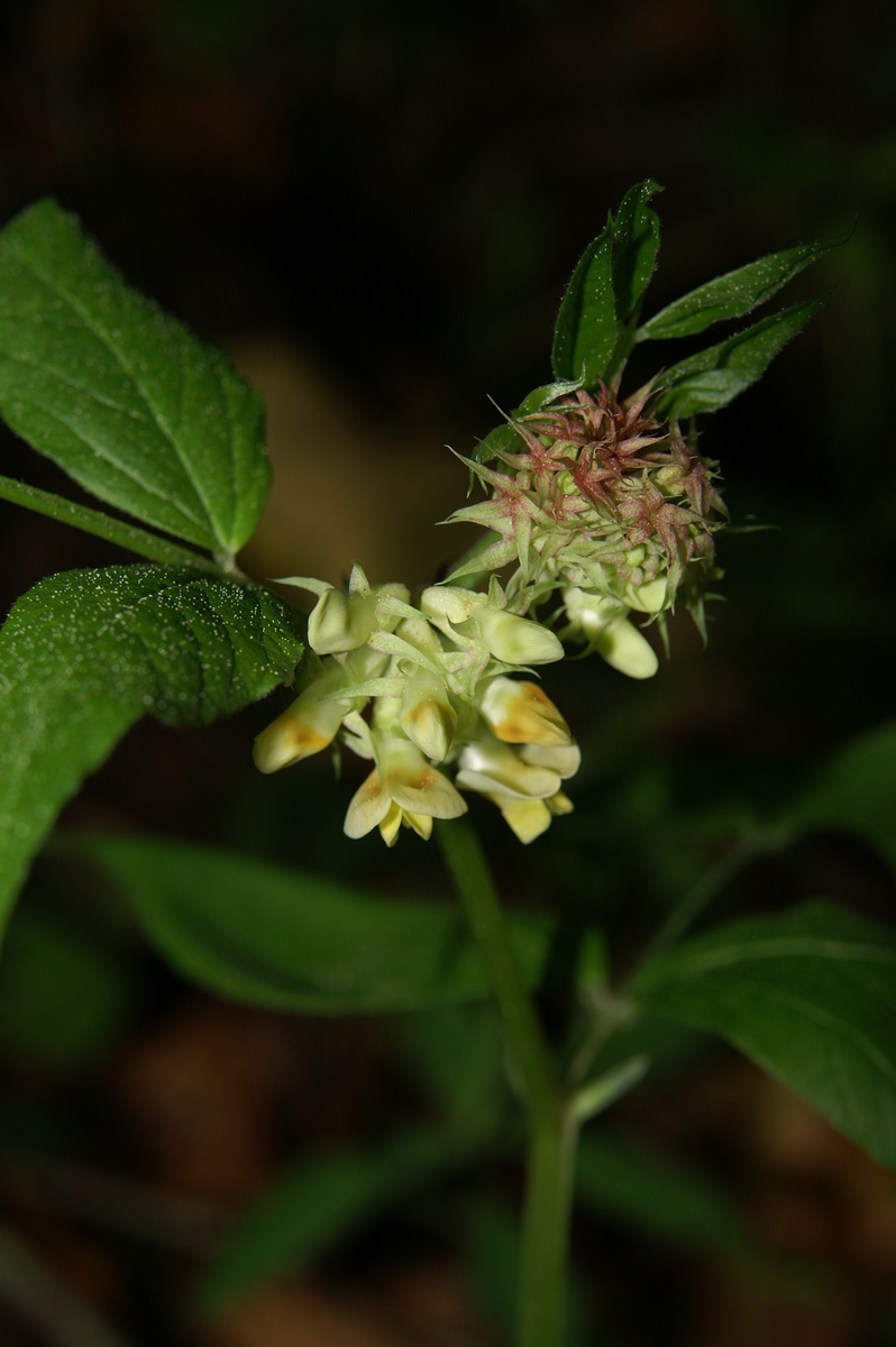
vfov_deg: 19.5
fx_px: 3926
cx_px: 448
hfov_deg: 13.0
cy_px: 674
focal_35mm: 105
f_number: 8
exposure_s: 1/125
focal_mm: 70
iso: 100
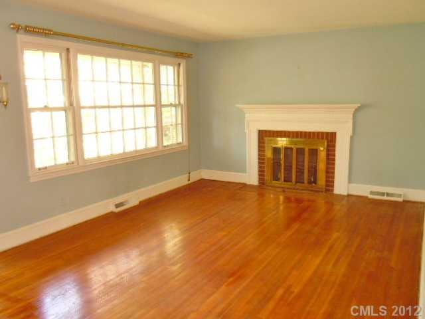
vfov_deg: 46.8
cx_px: 212
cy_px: 160
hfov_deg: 60.0
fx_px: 368
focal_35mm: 30
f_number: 3.5
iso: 400
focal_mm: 5.4
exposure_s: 1/40
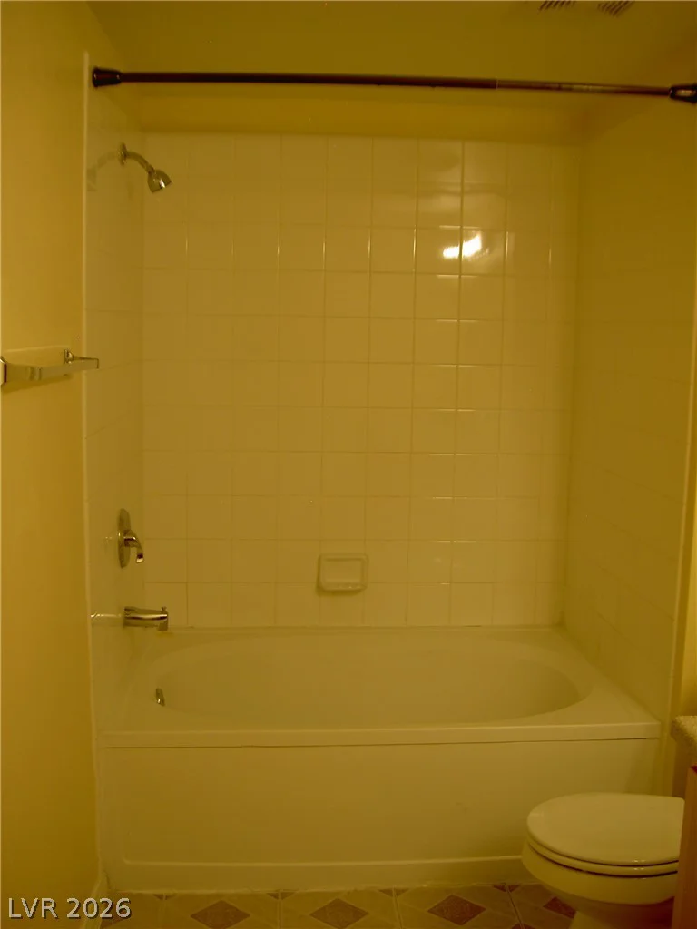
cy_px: 464
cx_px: 348
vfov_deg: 47.9
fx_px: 1047
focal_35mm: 39
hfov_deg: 36.8
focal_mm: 8
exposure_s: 1/25
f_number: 2.8
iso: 100
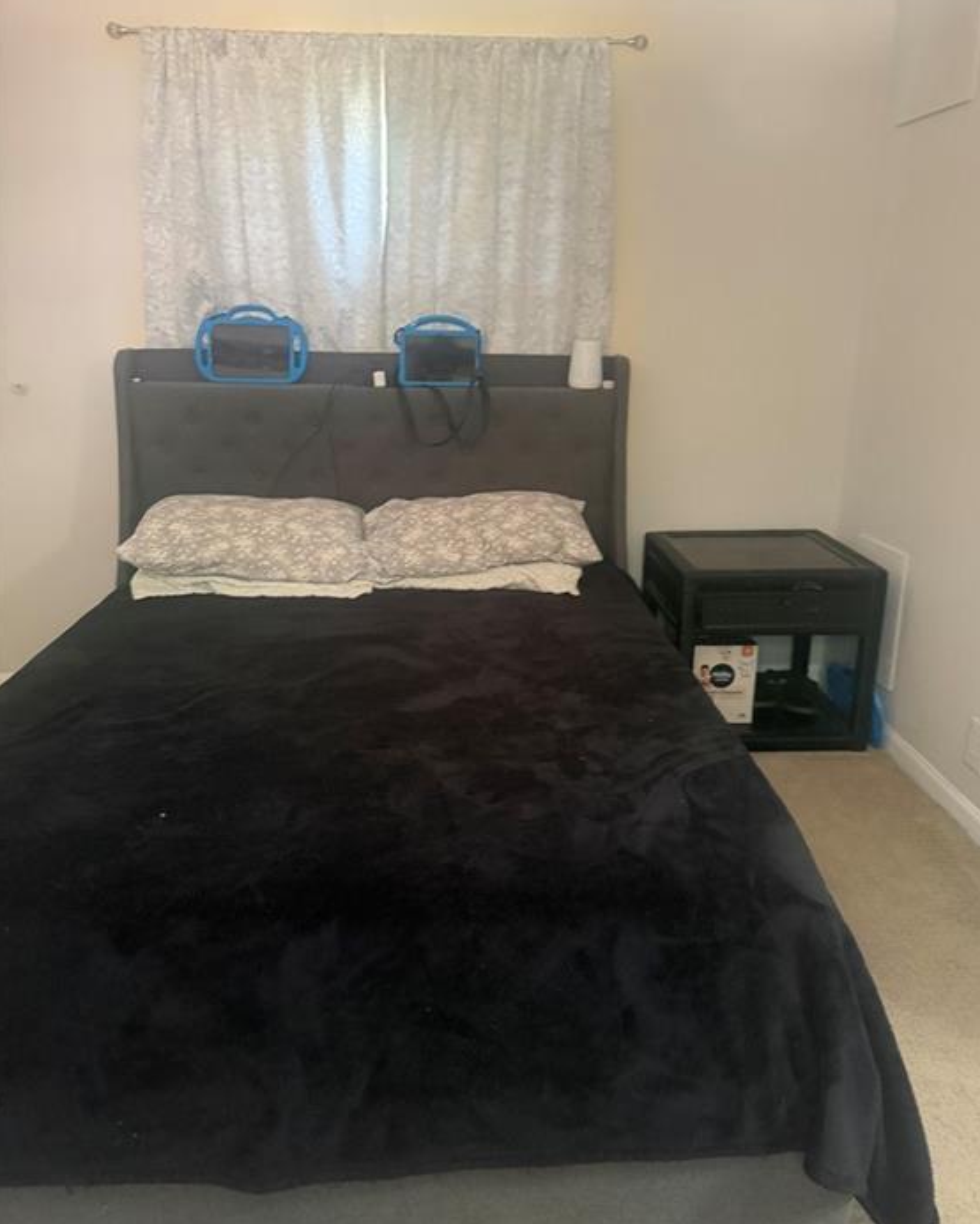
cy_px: 608
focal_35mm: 26
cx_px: 504
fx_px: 942
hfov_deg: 54.9
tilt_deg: -16.4
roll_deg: +0.1
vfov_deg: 66.0
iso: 800
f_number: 1.78
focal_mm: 6.76
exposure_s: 1/40
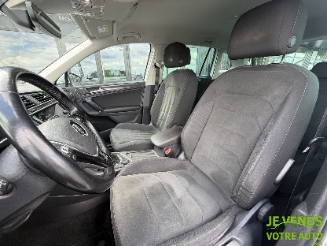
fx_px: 132
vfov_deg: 85.7
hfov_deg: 102.1
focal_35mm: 14
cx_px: 164
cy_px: 123
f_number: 2.2
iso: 160
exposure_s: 1/99
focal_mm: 2.22
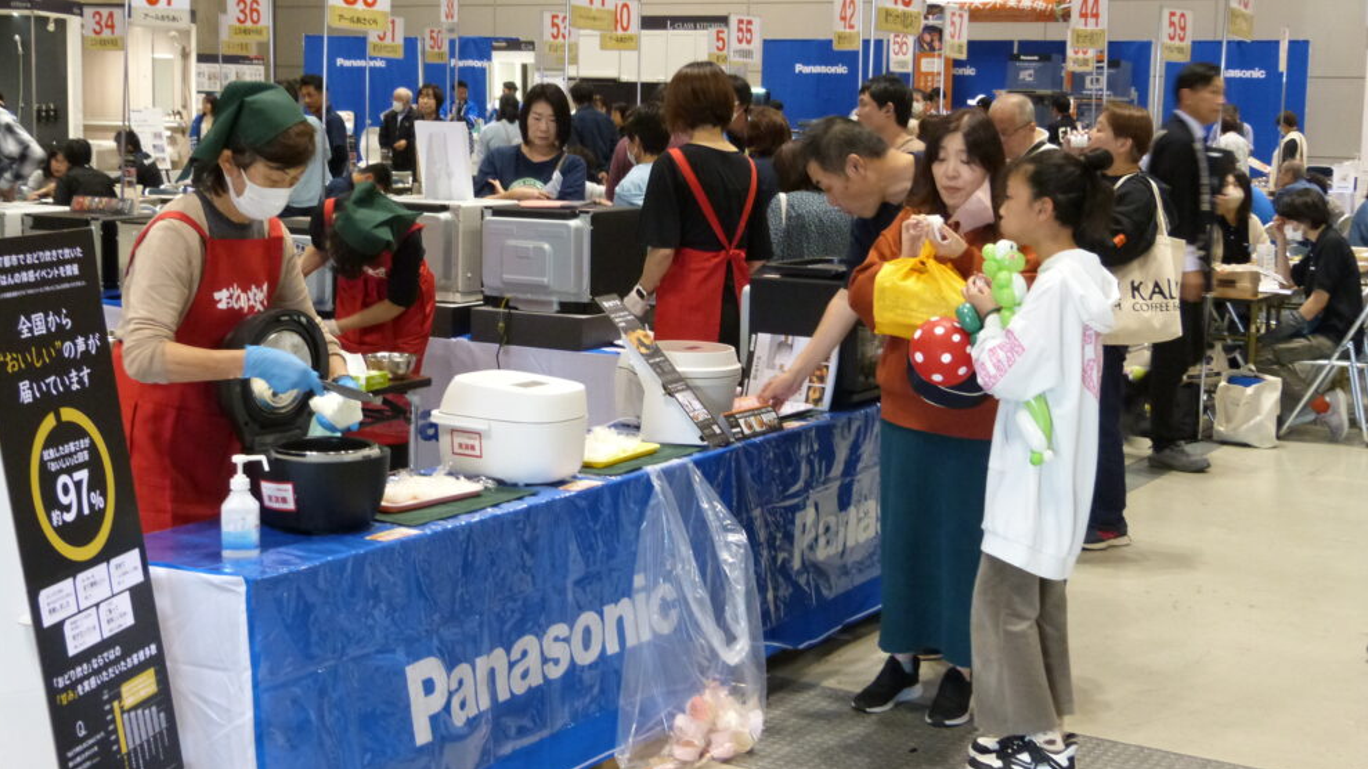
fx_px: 1959
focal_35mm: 54
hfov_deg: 38.5
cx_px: 687
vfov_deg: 22.2
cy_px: 331
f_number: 3.2
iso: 400
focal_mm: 8.7
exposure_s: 1/40
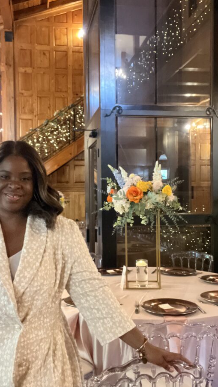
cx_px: 101
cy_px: 203
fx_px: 380
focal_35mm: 37
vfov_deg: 54.0
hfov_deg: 32.0
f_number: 2.2
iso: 1000
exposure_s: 1/15
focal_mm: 2.71
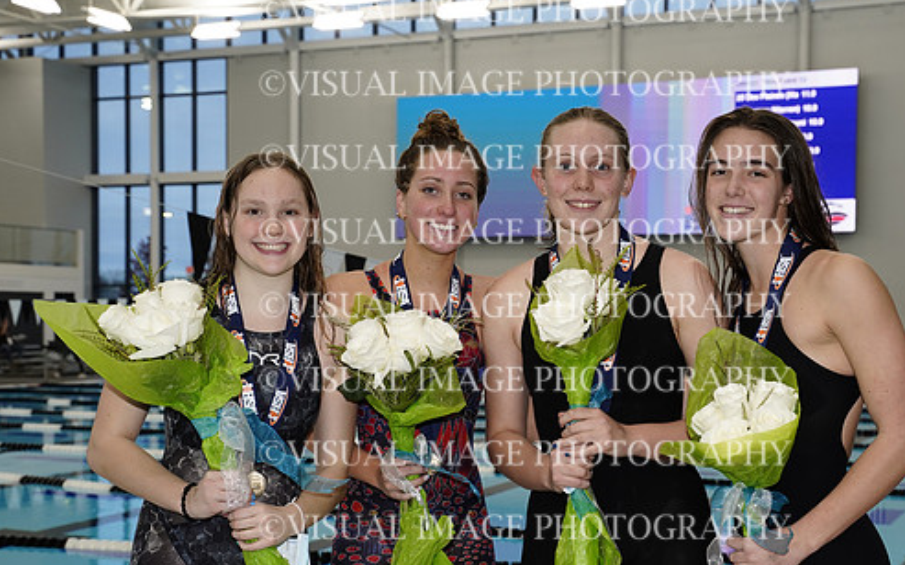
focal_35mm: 60
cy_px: 342
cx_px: 525
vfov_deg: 21.6
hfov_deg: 33.9
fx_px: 1480
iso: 1600
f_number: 5.6
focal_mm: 50
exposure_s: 1/200
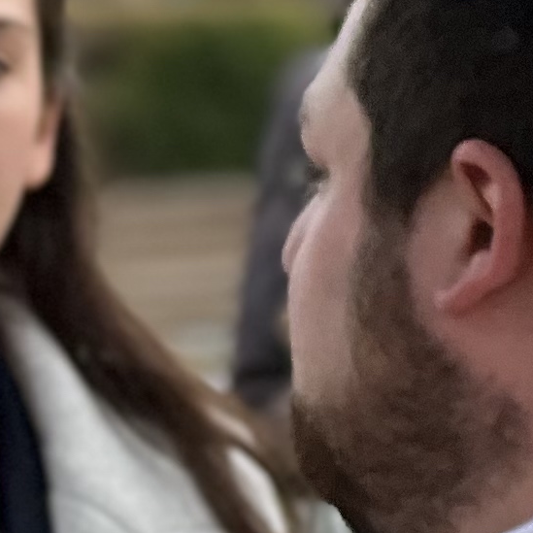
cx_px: -969
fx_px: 8710
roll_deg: +3.0
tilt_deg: -7.2
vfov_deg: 3.5
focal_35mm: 500
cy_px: 623
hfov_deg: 3.4
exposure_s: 1/121
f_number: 2.8
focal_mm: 9
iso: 40
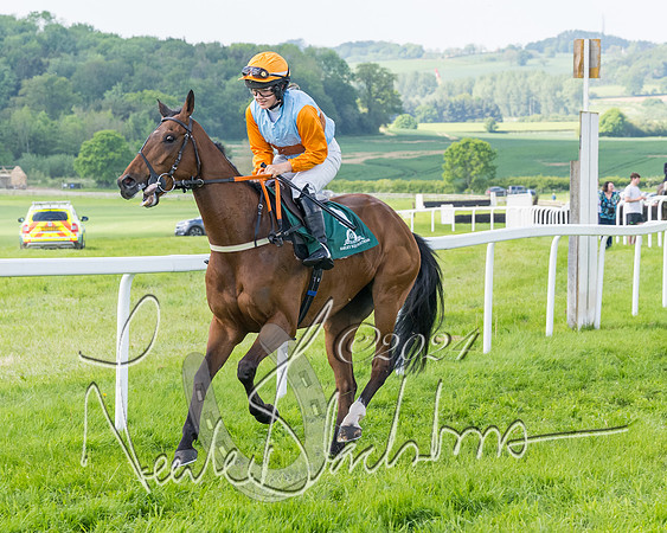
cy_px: 264
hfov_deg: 11.5
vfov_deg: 9.2
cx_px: 297
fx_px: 3305
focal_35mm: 167
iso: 400
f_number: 5
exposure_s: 1/1000
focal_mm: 70
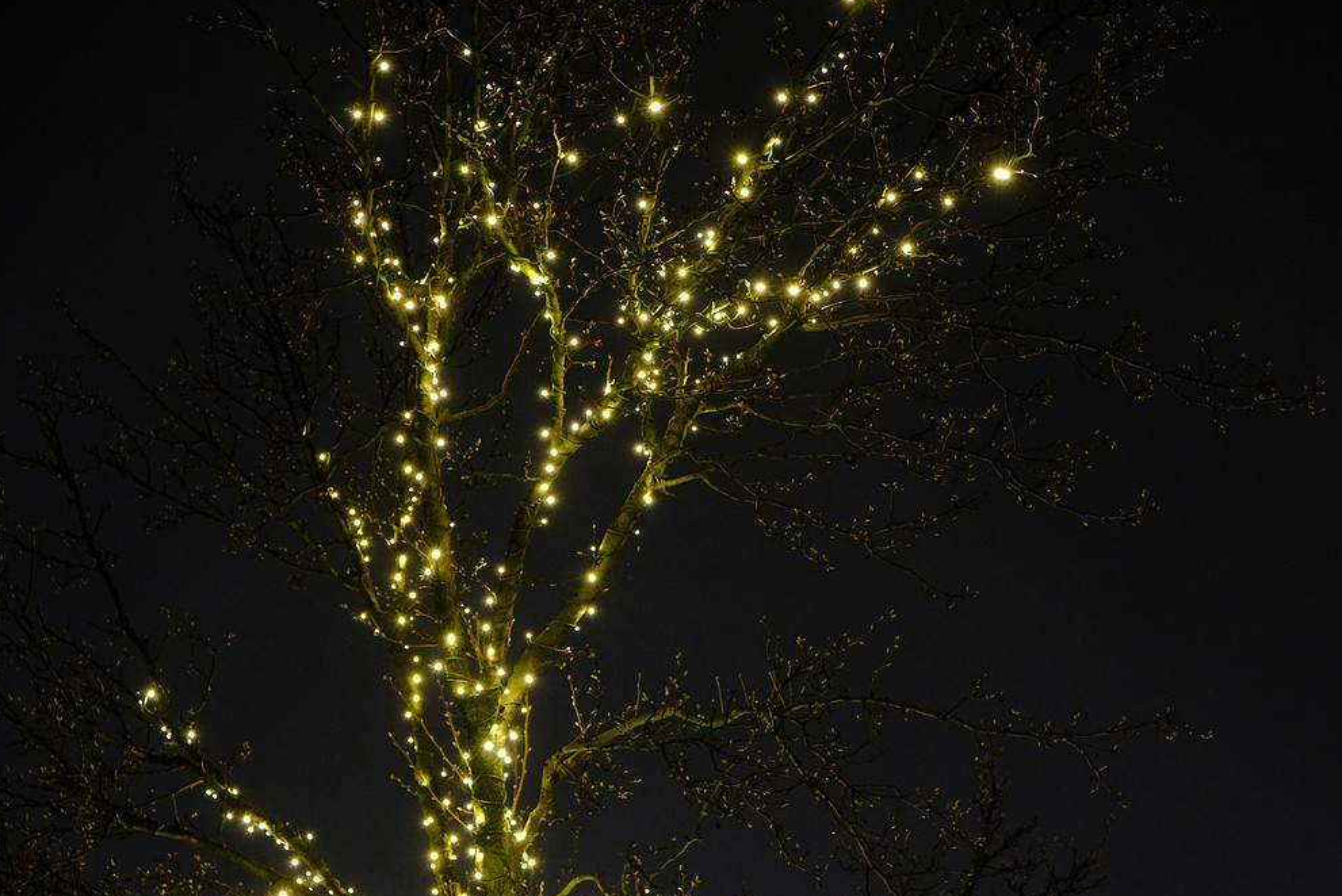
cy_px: 439
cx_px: 729
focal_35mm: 81
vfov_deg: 16.9
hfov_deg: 25.0
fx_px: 3021
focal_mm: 48.4
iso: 1600
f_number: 4.5
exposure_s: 1/10
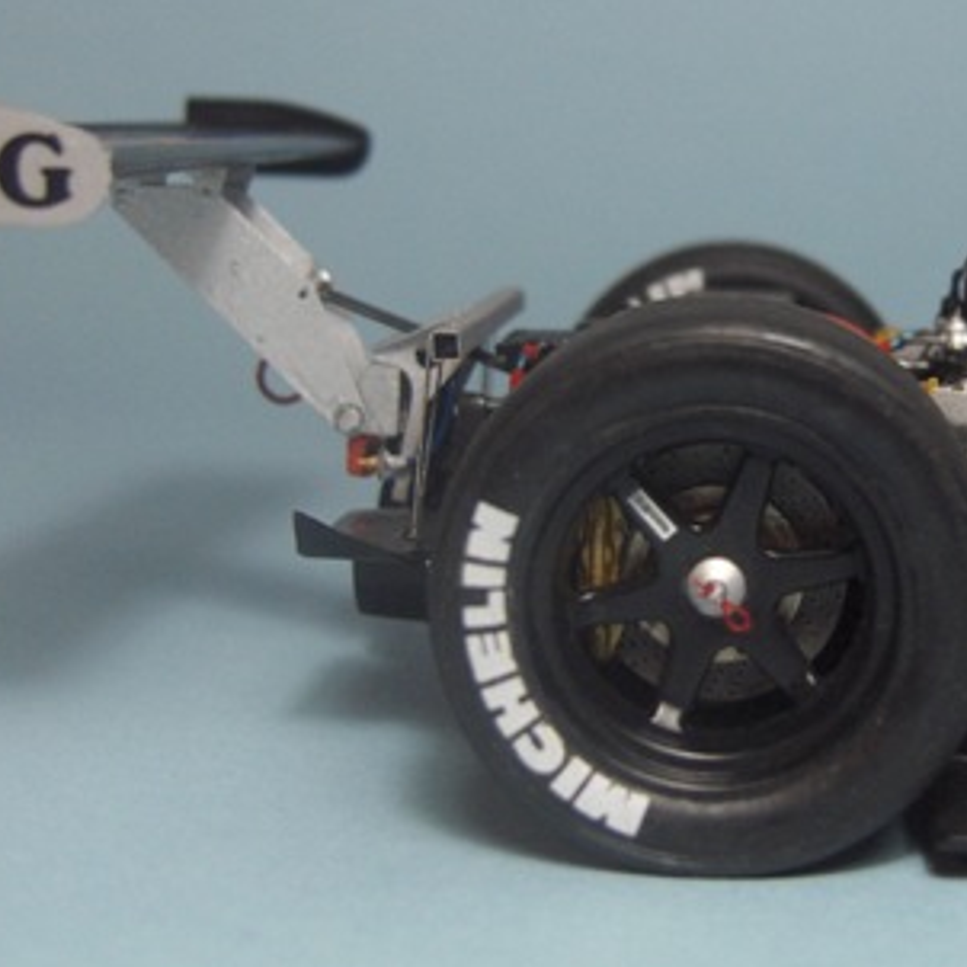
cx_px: 775
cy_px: 445
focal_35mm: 73
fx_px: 2307
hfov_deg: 23.3
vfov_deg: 23.7
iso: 132
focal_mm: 8
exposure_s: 1/124
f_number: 2.8
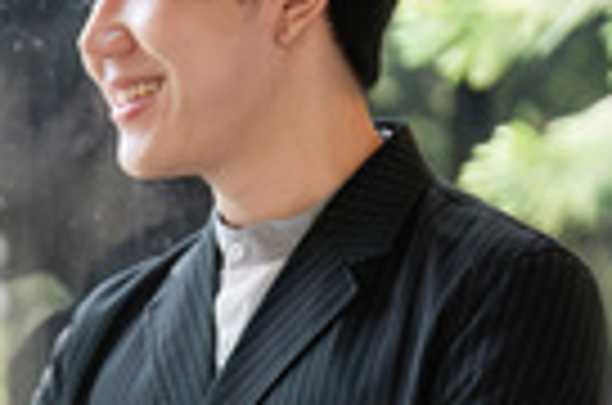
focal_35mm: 236
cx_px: -382
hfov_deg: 8.5
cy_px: 461
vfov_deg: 5.8
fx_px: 4003
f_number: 1.2
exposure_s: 1/1250
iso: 400
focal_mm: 50
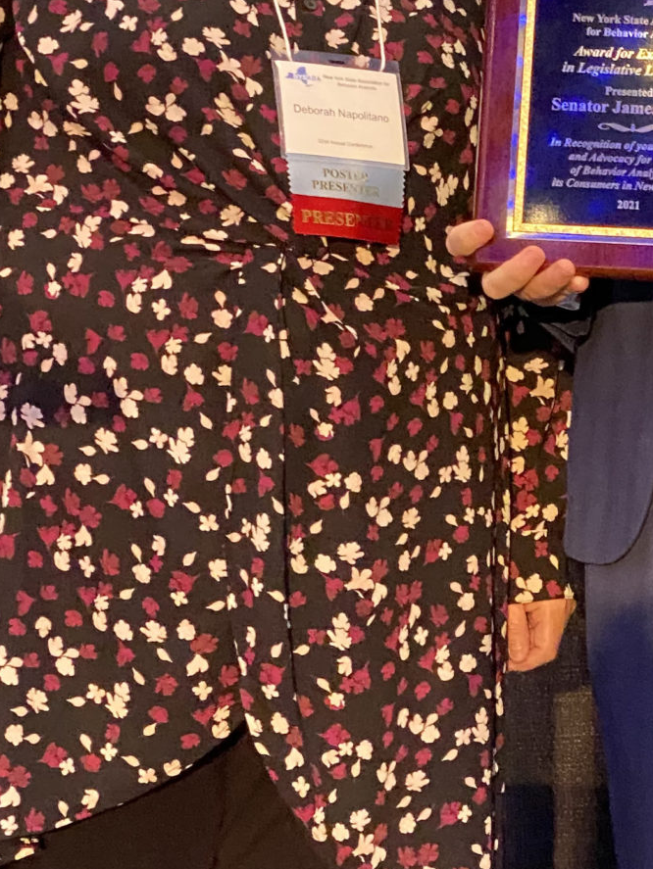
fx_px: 3770
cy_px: 460
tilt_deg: +0.7
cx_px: 726
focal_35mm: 150
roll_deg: -1.4
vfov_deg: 13.2
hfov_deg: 9.8
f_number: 2
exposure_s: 1/38
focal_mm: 6
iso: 640
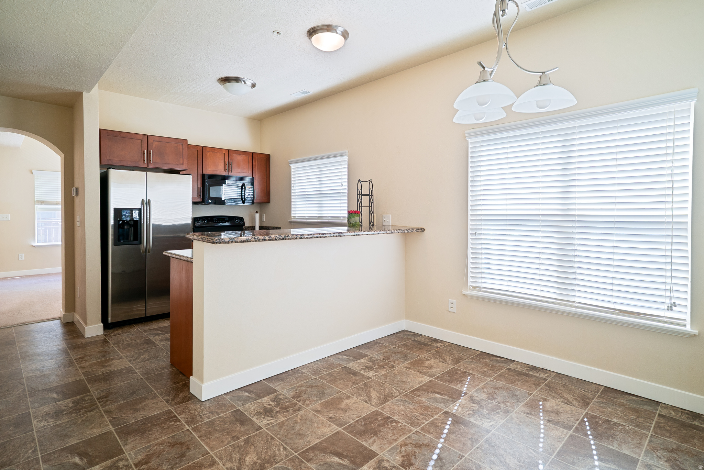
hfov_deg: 90.0
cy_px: 235
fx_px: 352
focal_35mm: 18
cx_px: 352
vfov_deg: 67.5
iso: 320
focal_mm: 18
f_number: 8
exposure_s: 1/10
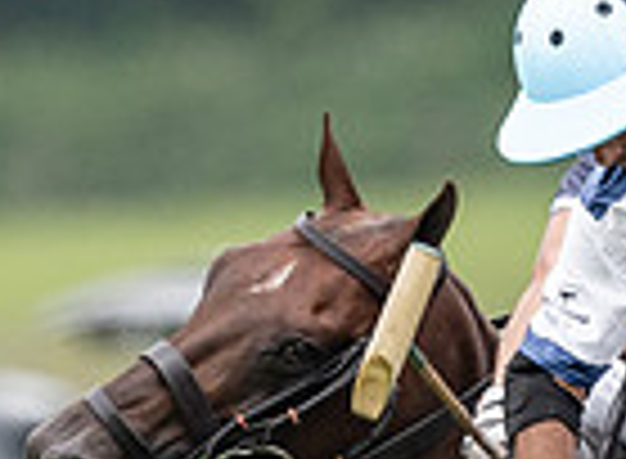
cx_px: 544
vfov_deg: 0.4
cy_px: 473
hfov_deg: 0.5
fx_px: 65641
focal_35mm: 3658
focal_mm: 500
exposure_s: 1/1600
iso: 400
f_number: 4.5
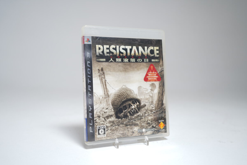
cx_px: 124
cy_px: 82
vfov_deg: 38.9
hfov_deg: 55.8
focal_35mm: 34
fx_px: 233
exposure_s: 1/5
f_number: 4
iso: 64
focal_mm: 34
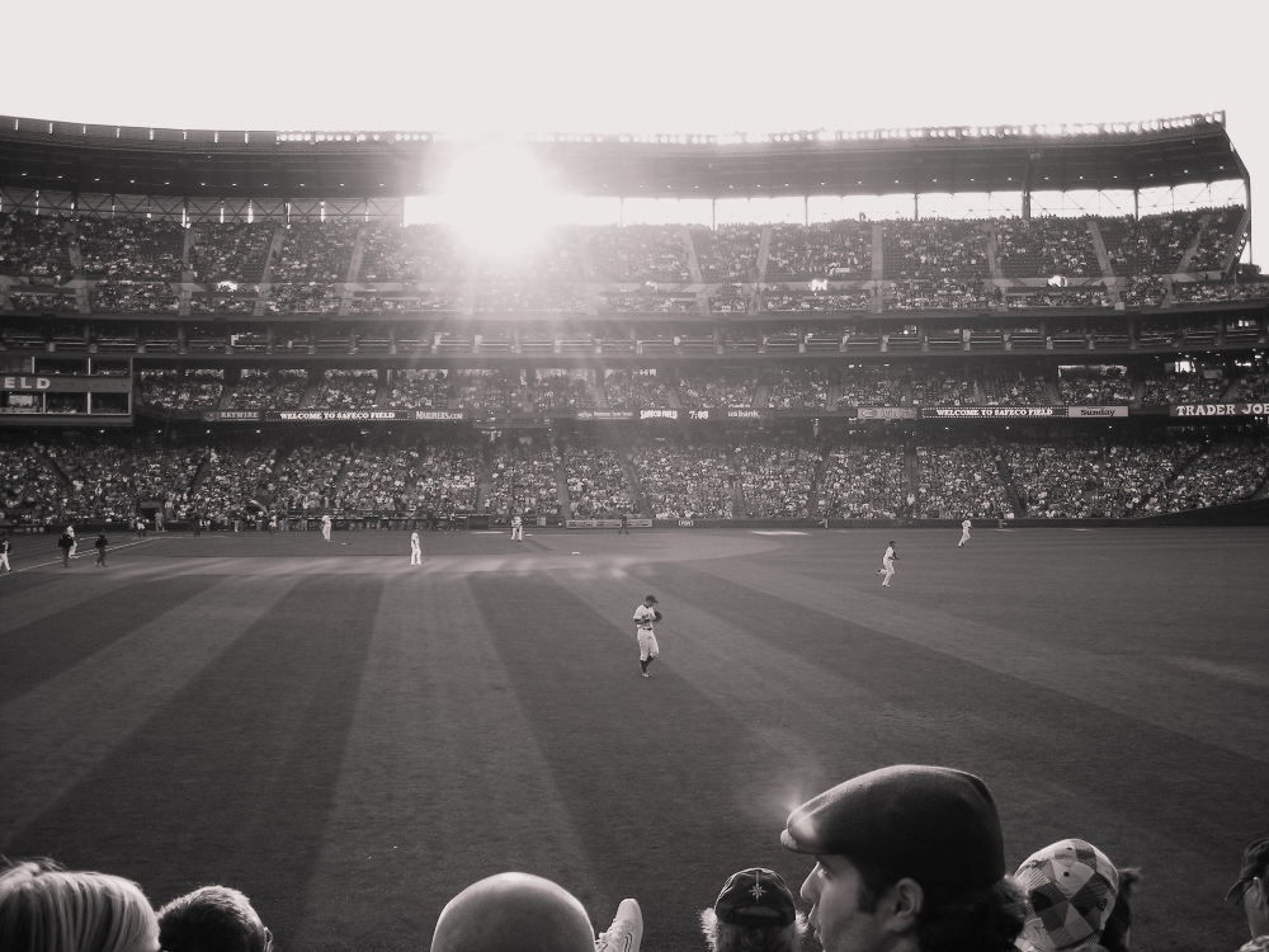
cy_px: 476
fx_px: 1393
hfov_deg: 49.0
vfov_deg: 37.7
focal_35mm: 38
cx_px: 634
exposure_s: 1/140
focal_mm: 6.3
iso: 50
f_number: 3.2
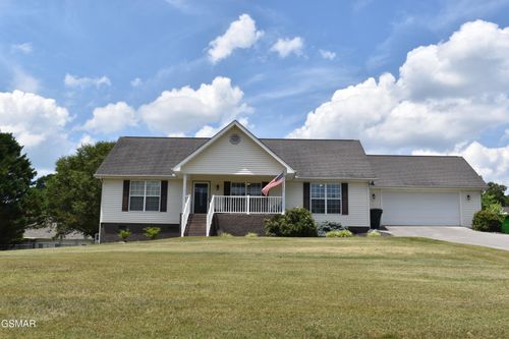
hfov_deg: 47.9
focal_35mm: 40
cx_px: 254
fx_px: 572
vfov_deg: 33.0
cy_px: 170
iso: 100
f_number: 9
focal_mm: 27
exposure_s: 1/320
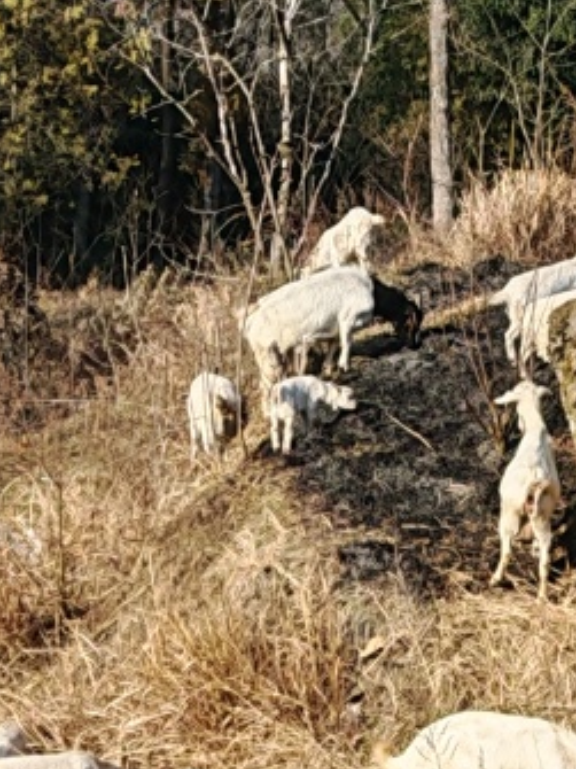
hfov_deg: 9.7
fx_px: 3397
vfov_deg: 12.8
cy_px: 121
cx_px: 376
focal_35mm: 153
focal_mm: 6.67
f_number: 1.9
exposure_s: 1/1000
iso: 50
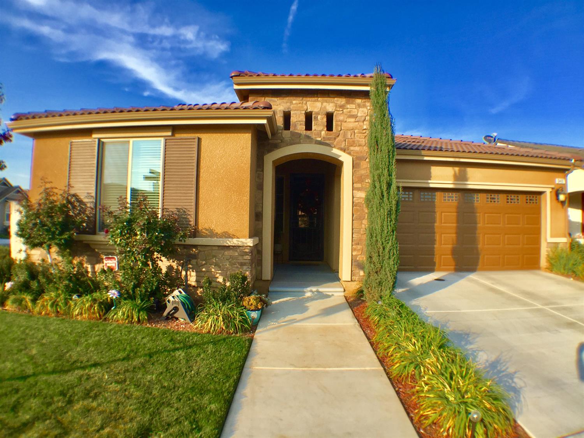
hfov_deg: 61.7
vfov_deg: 48.2
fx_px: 489
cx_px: 292
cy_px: 219
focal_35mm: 29
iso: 32
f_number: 2.2
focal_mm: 4.15
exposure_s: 1/775
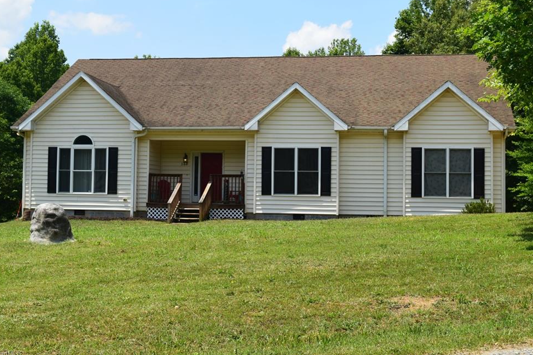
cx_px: 266
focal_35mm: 56
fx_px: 822
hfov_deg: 35.9
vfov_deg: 24.4
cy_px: 171
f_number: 11
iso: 400
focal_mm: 35
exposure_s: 1/500
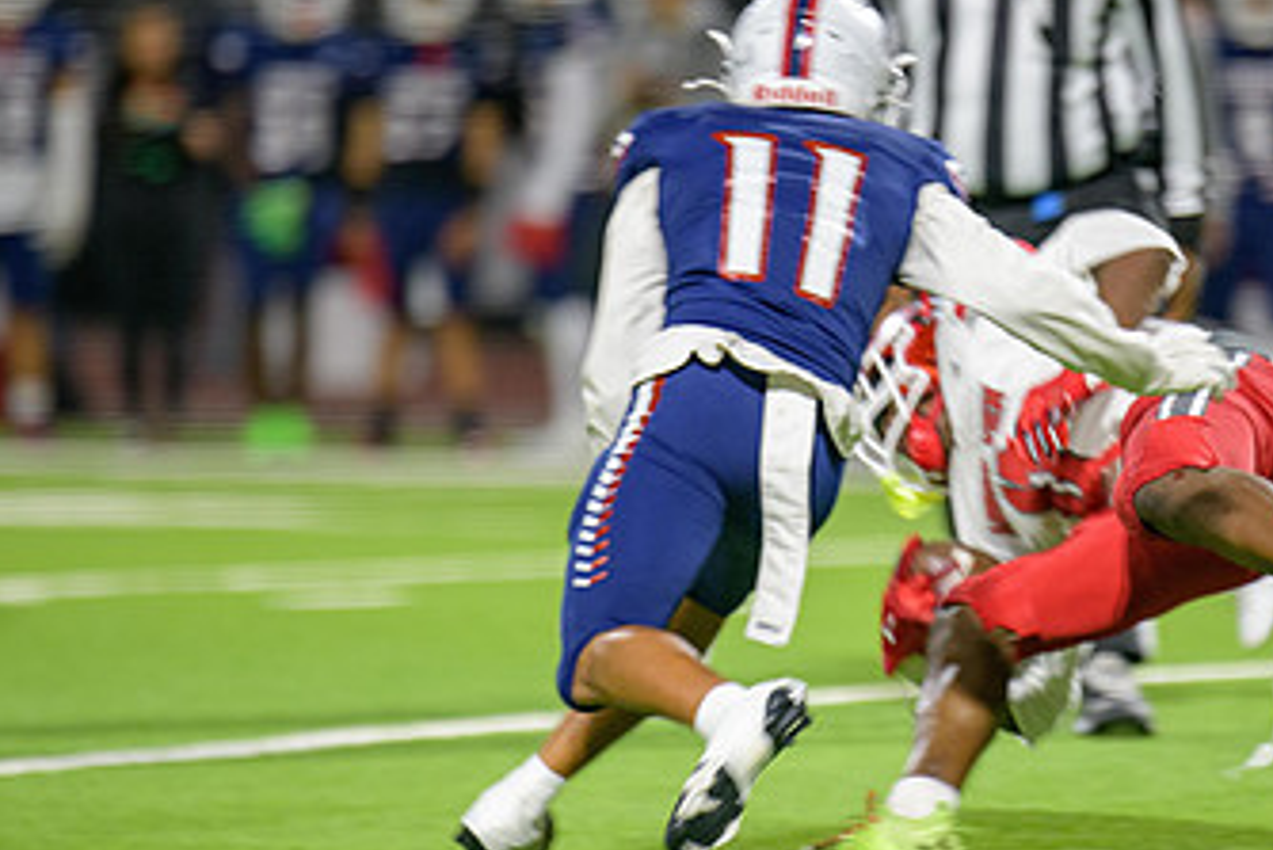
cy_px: 410
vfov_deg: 2.6
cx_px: 877
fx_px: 18430
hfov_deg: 4.0
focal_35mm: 521
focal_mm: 300
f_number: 2.8
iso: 2000
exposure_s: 1/250
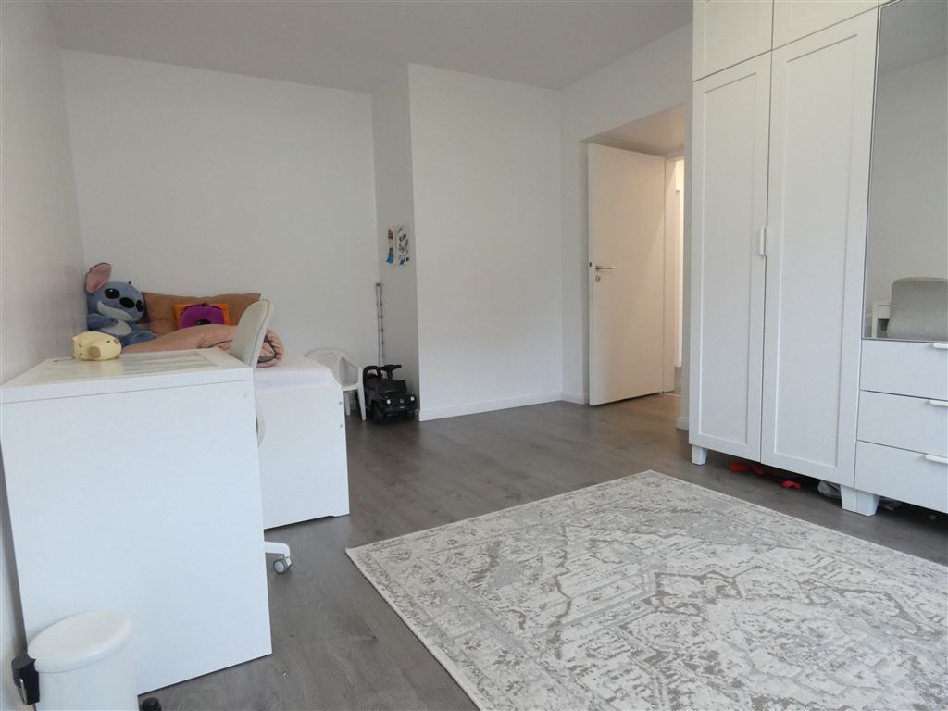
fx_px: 548
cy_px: 356
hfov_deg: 81.7
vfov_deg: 66.0
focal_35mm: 20
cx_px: 474
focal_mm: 3.6
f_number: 2.8
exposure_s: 1/60
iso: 400
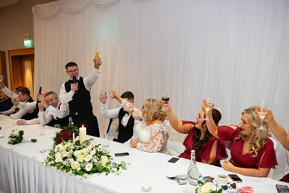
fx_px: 257
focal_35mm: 32
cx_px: 144
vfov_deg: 41.1
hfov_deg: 58.7
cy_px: 96
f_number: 3.5
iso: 1250
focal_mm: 32
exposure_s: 1/160
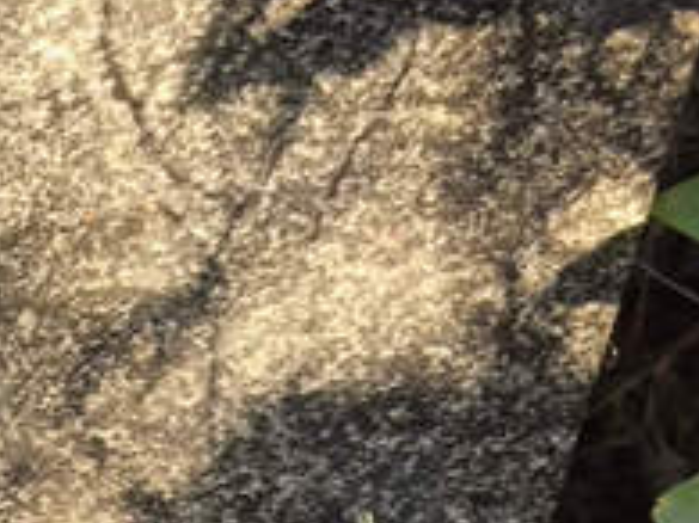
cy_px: 684
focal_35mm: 205
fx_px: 4137
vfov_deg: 7.2
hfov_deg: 9.1
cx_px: -701
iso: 64
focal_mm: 4.71
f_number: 1.7
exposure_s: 1/50
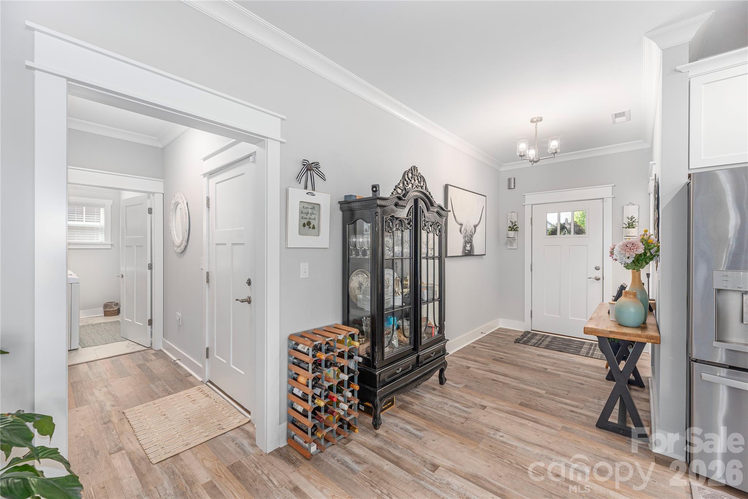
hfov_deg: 104.2
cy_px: 250
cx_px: 374
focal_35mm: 14
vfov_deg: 81.2
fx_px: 291
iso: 320
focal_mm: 14
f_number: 8
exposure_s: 1/125
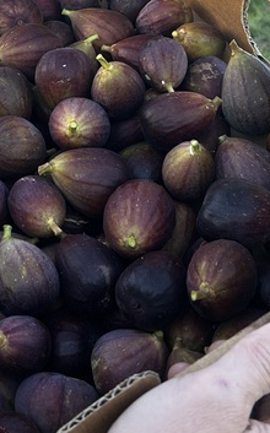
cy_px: 55
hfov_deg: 16.1
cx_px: 37
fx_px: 944
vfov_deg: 25.2
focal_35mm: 80
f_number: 1.5
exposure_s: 1/177
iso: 50
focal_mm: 5.7
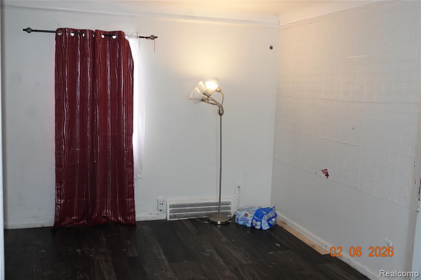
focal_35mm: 36
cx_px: 210
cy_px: 140
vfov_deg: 36.8
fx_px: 421
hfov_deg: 53.1
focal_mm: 13.31
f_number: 3.2
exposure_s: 1/40
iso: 400
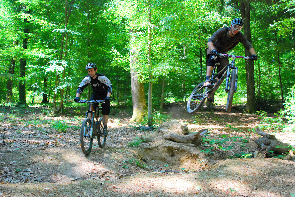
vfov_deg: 37.0
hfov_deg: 53.1
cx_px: 148
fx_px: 295
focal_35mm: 36
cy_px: 98
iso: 1250
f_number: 4.2
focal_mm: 24
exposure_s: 1/400
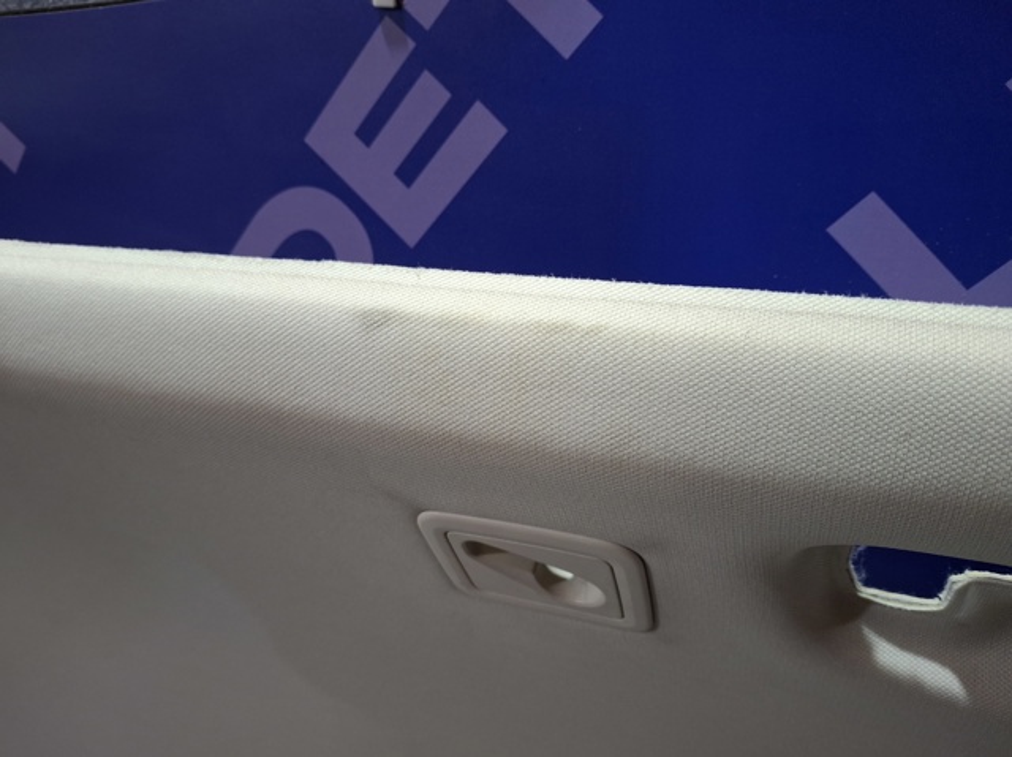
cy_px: 378
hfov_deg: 69.4
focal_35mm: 25
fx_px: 730
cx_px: 506
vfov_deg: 54.8
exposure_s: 1/60
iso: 250
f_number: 1.8
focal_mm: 4.69
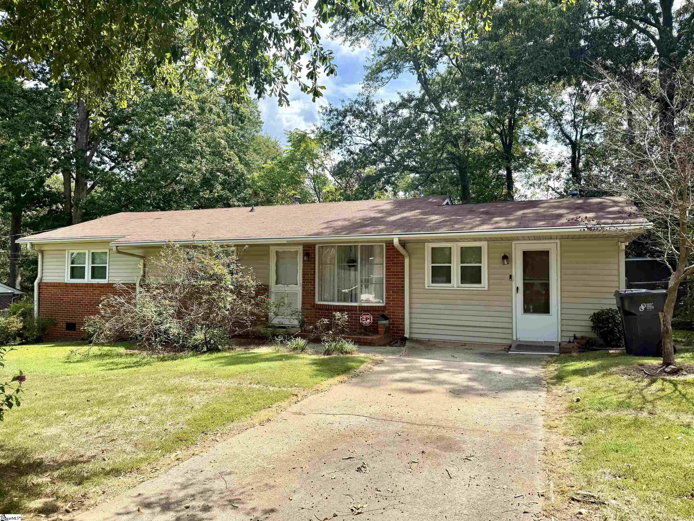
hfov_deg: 71.6
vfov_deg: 56.8
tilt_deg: +2.8
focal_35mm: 24
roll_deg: -0.1
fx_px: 481
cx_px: 347
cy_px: 260
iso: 100
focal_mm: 6.76
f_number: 1.78
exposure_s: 1/3145
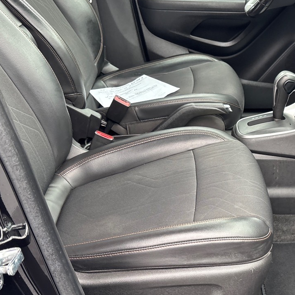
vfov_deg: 33.3
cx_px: 238
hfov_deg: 32.4
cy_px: 169
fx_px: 492
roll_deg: -0.7
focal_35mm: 51
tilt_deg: -26.4
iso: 125
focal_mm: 5.96
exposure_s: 1/69
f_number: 1.6
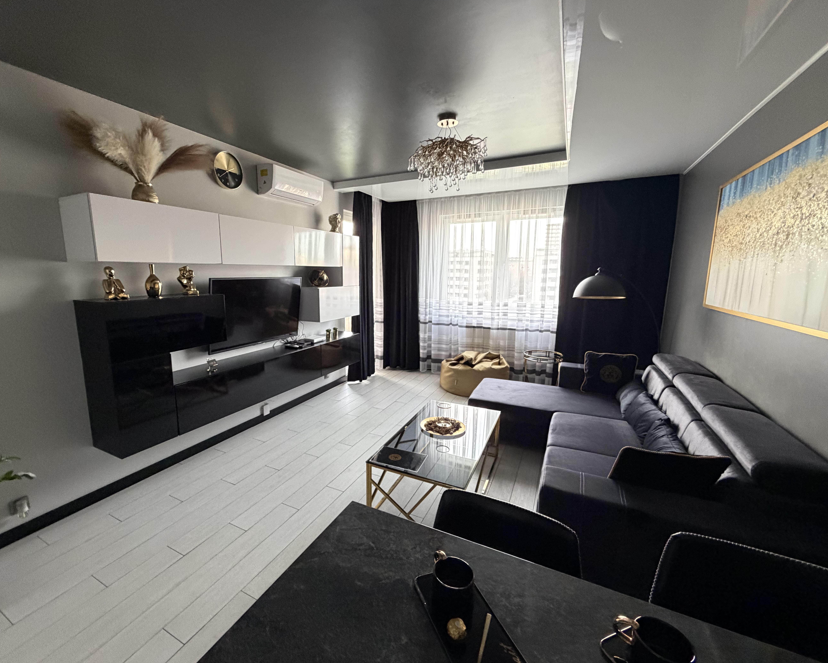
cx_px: 379
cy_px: 332
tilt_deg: -10.1
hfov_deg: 96.6
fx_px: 368
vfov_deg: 84.0
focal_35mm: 15
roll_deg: +0.0
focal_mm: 2.22
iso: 500
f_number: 2.2
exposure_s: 1/60
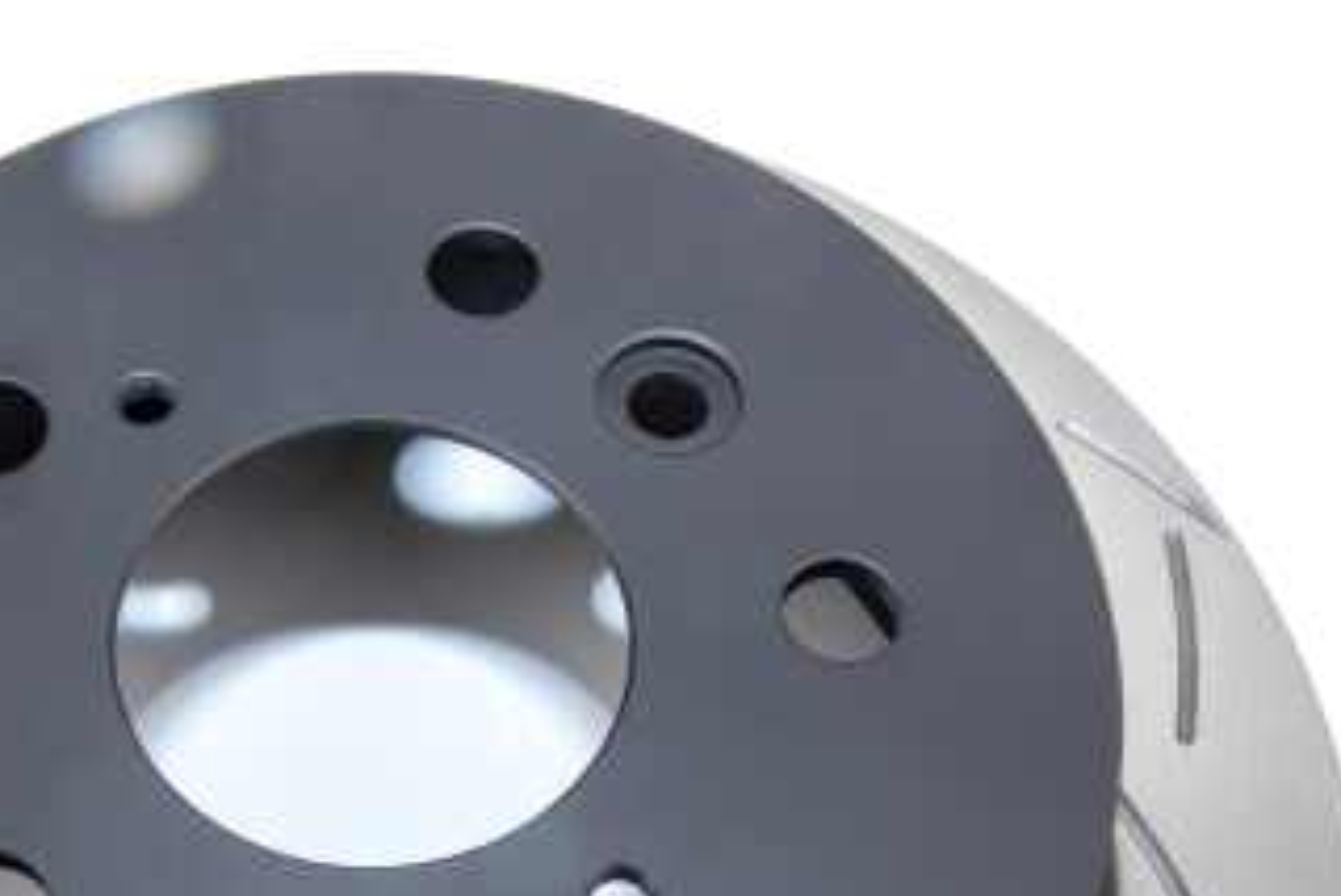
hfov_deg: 28.6
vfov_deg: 18.7
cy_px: 992
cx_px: 419
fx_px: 2610
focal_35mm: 70
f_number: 20
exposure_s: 1/125
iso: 200
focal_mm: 28
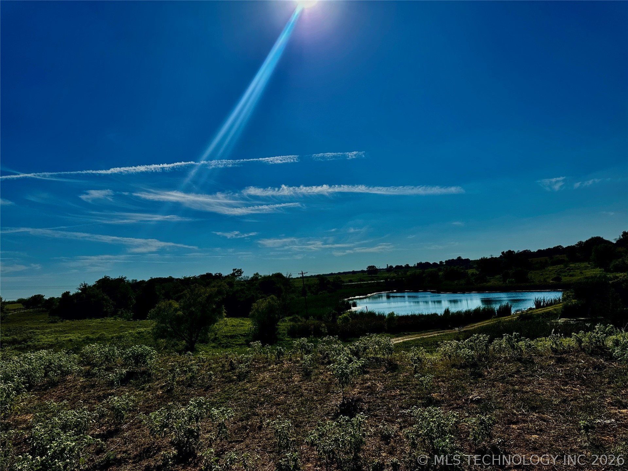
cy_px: 236
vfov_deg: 56.8
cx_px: 314
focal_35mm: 24
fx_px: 435
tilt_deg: +4.9
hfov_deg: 71.6
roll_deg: +4.9
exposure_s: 1/20000
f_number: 1.78
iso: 80
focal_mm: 6.76
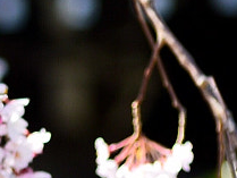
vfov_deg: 1.7
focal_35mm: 898
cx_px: -384
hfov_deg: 2.2
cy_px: 307
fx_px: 6152
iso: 400
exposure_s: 1/800
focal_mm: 122
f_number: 4.5
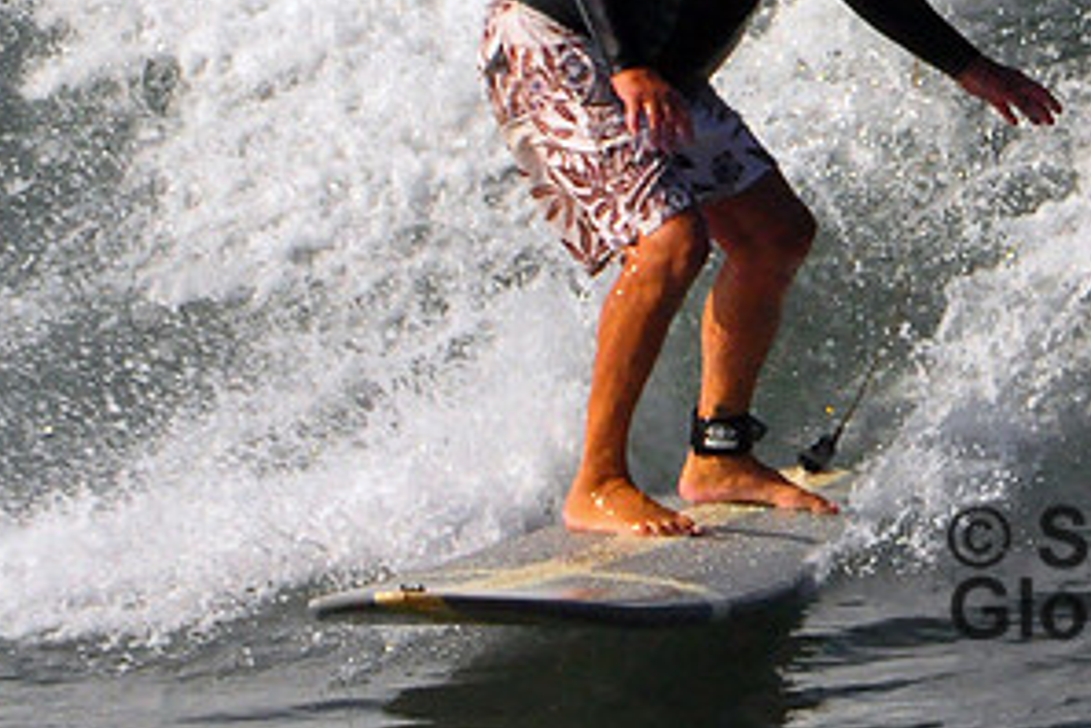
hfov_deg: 1.3
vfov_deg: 0.9
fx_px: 48788
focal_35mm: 1610
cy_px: 33
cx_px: 893
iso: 1250
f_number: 20
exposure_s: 1/500
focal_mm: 550
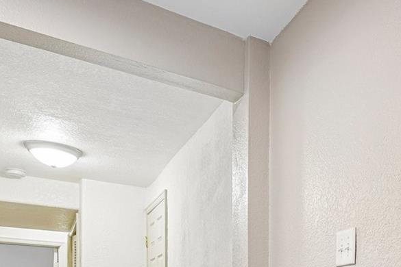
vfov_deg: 27.3
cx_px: 471
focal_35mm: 42
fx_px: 472
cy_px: 332
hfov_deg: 36.5
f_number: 8
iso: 400
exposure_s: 1/8
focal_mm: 15.5
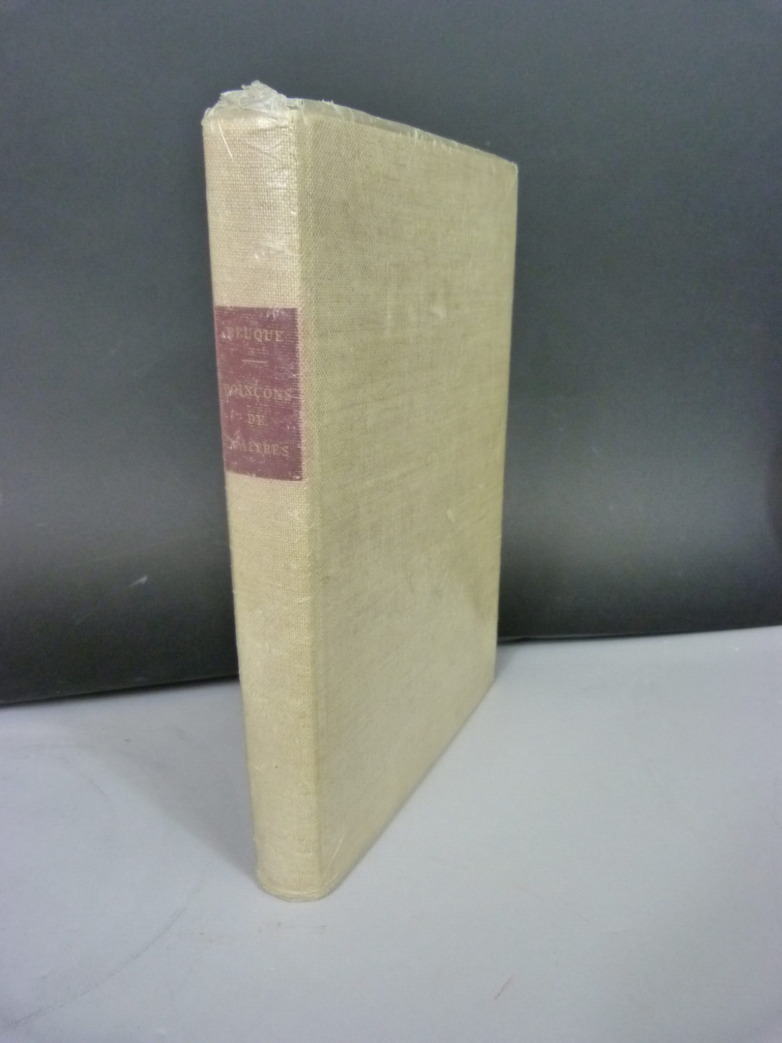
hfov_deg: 54.9
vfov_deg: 69.4
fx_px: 753
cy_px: 522
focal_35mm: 25
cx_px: 391
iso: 400
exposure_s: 1/25
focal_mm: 4.5
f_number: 2.8
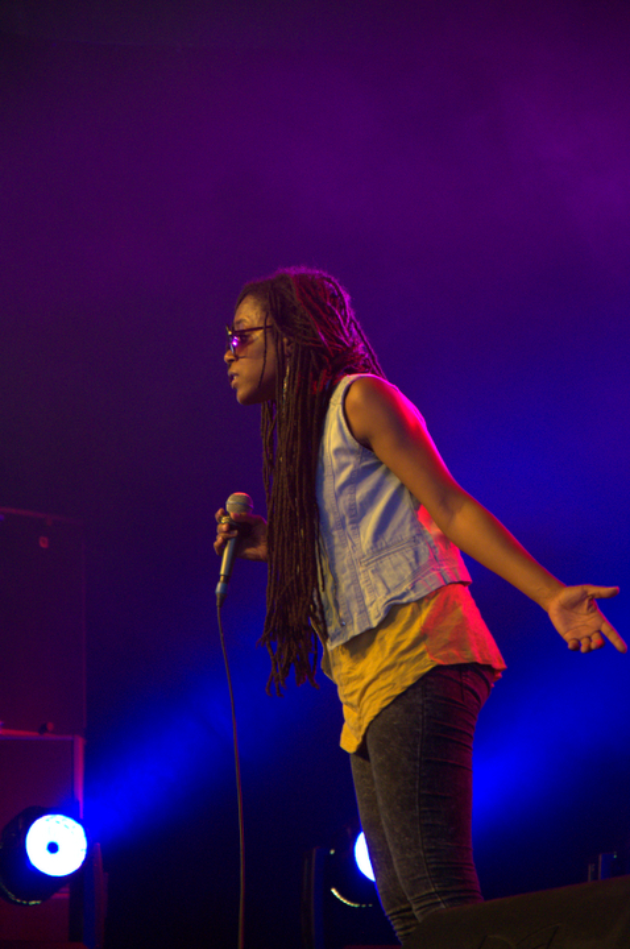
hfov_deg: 8.7
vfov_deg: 13.1
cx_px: 315
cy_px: 474
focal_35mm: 158
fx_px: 4146
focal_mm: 105
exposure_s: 1/80
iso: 4000
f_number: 5.6
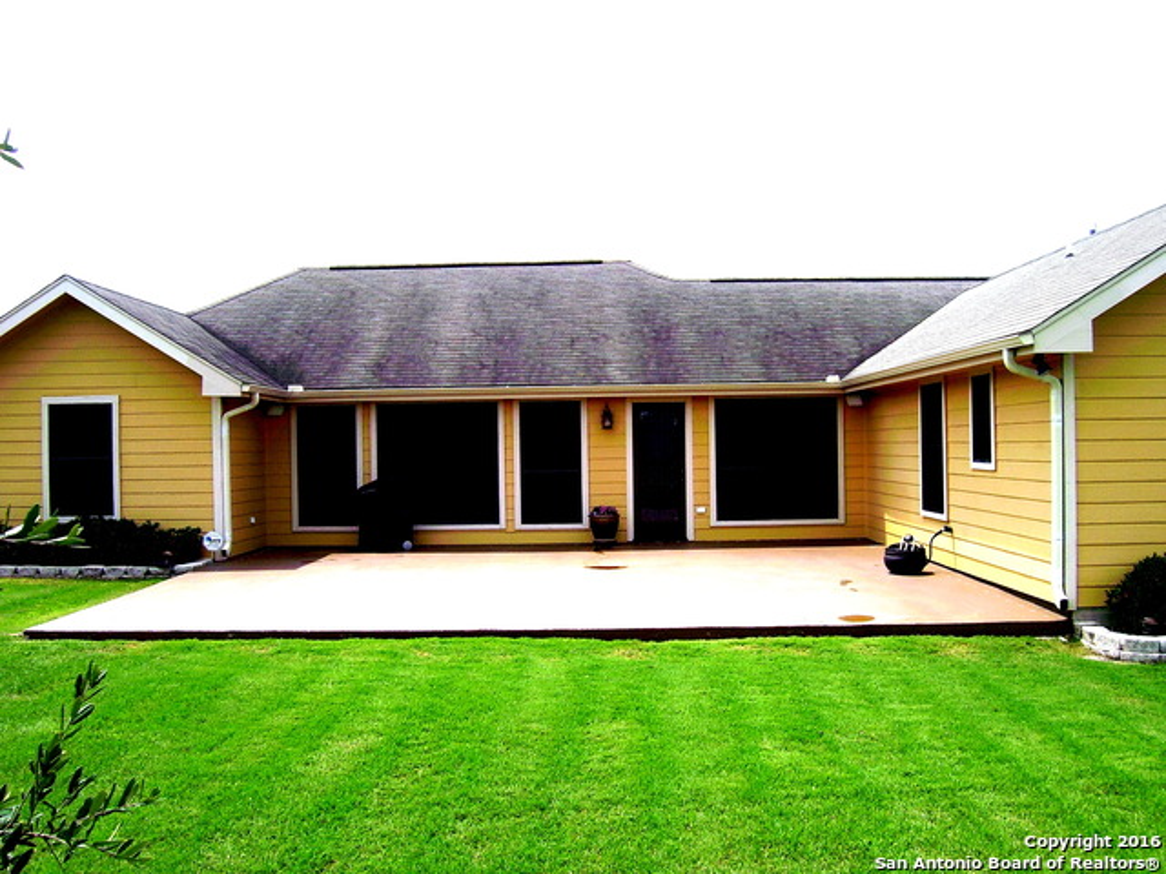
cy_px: 437
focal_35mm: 34
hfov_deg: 54.0
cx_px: 583
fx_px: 1145
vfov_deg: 41.8
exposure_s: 1/250
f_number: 4.8
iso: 80
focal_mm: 5.6
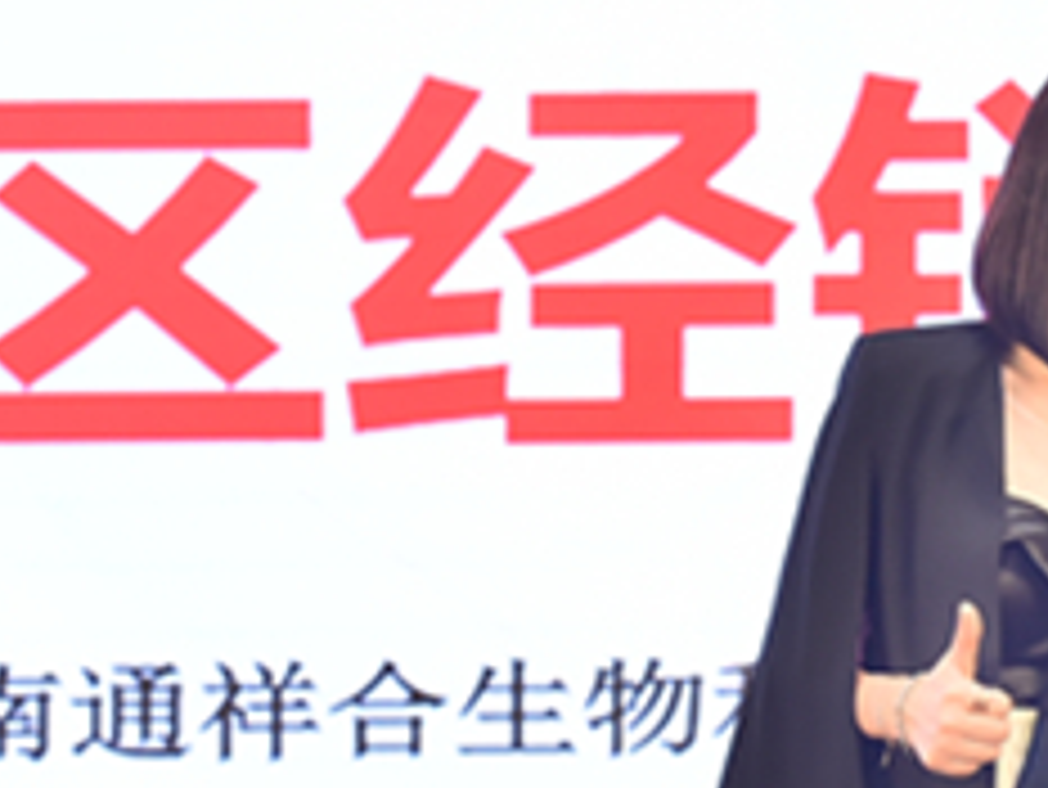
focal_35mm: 336
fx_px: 10178
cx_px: 1376
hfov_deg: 5.9
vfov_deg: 4.4
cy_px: 315
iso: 1250
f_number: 5.6
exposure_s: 1/160
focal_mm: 102
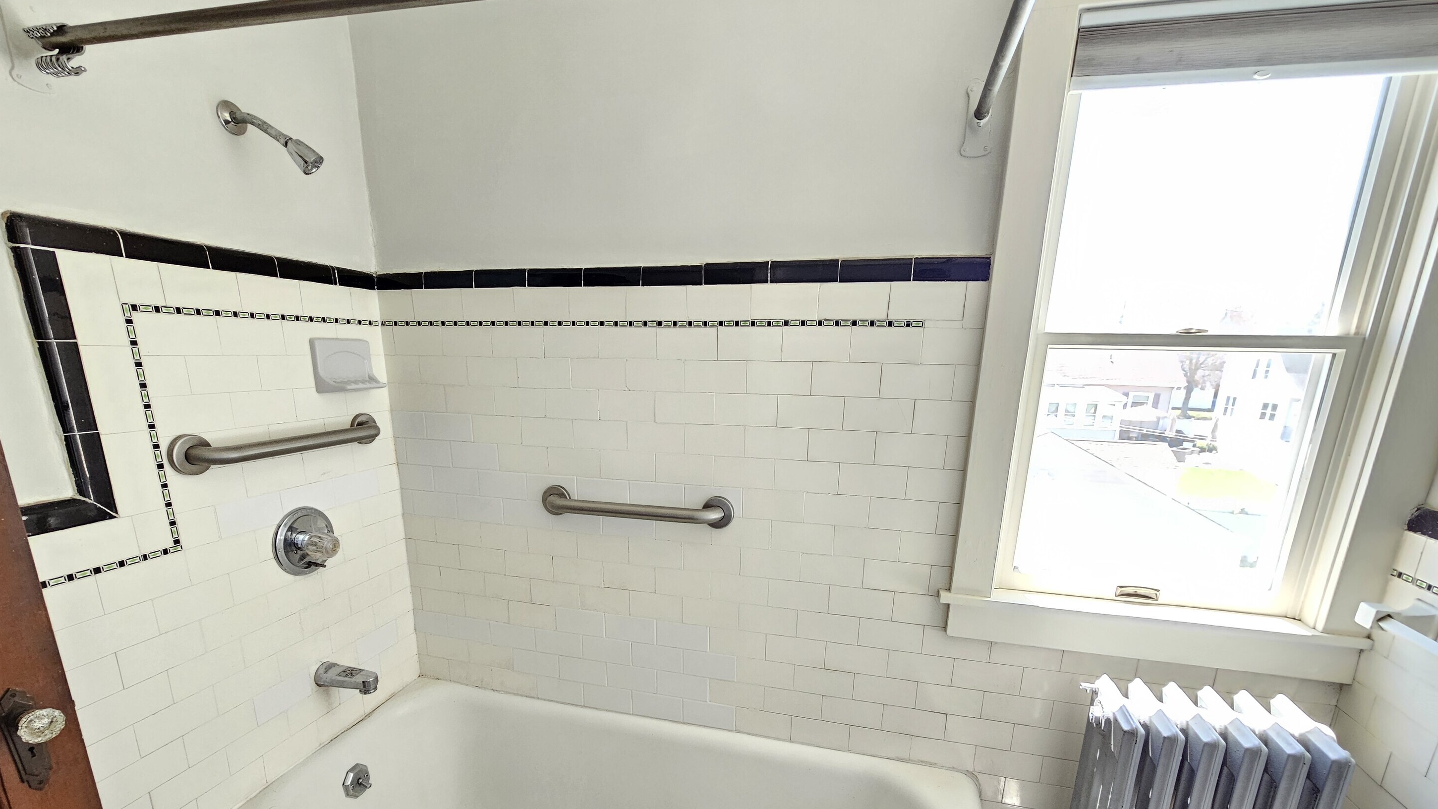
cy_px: 517
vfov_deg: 69.2
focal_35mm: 15
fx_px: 572
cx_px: 707
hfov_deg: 103.0
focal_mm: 2.2
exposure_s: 1/60
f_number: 2.2
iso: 250
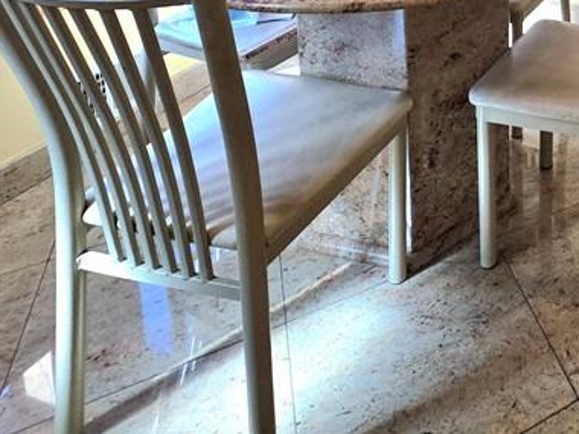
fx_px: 585
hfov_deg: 41.8
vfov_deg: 30.6
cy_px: -149
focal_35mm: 35
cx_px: 637
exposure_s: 1/120
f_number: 1.9
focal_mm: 2.2
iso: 32
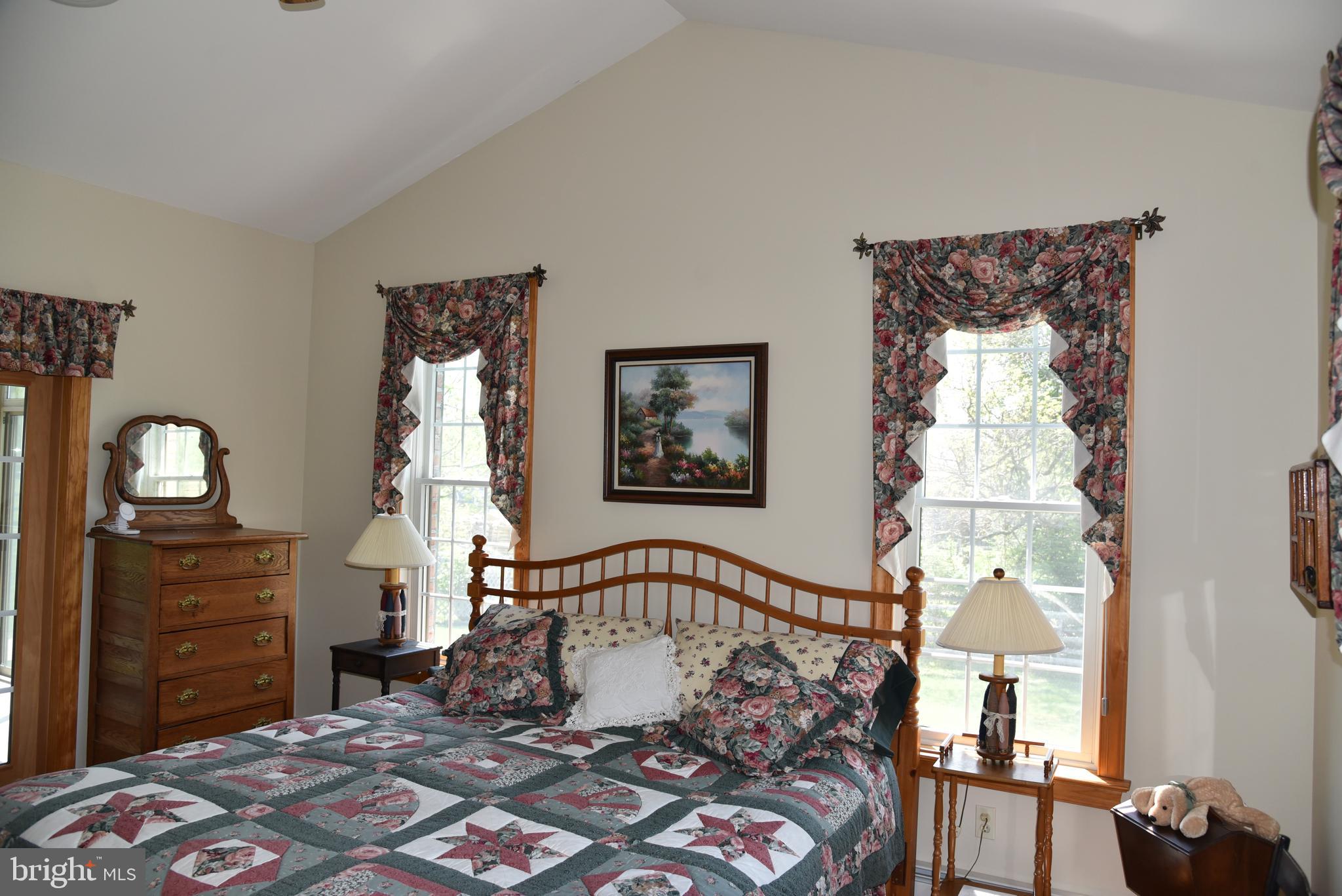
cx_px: 671
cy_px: 448
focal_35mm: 24
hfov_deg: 73.7
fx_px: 895
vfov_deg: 53.2
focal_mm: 24
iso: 800
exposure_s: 1/200
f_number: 5
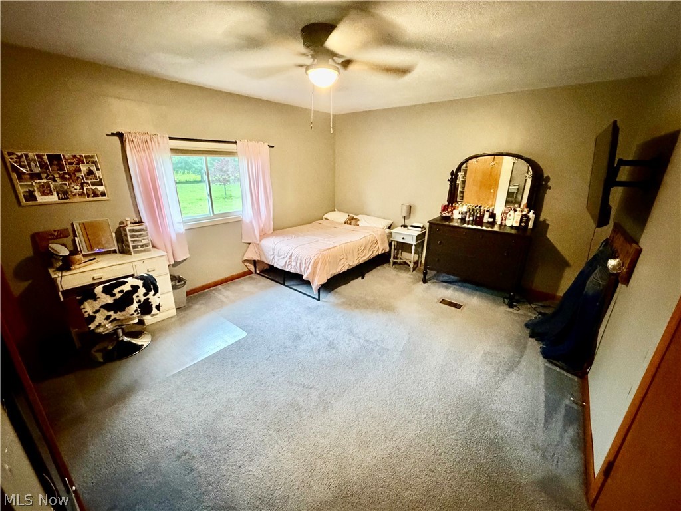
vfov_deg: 85.7
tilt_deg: -18.8
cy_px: 256
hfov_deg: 102.1
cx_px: 340
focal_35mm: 14
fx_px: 275
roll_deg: -0.1
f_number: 2.2
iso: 1250
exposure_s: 1/40
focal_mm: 2.22
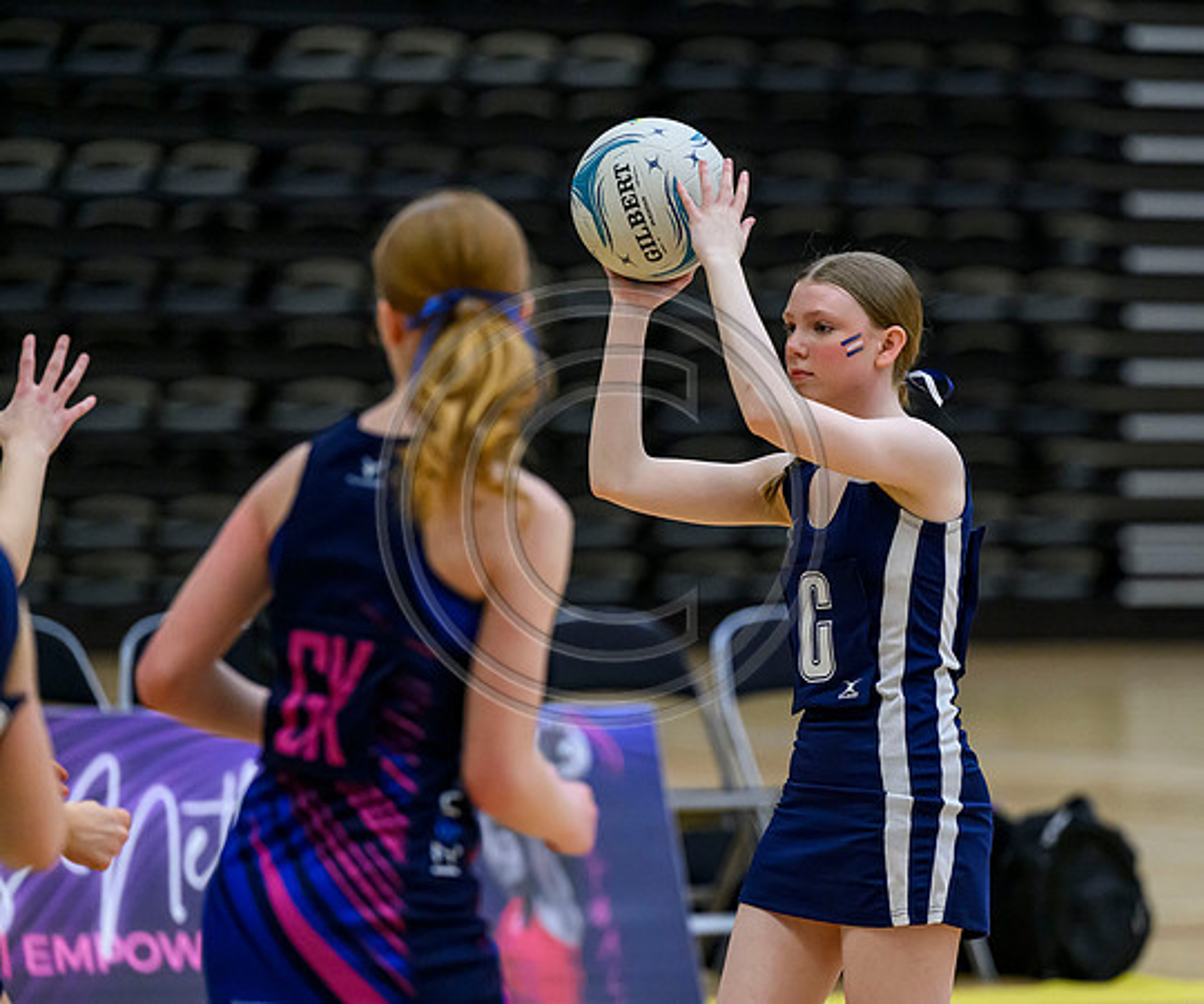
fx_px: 9448
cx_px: 851
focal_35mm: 261
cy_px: 541
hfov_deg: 7.3
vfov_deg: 6.1
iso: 6400
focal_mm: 200
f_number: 3.5
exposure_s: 1/800
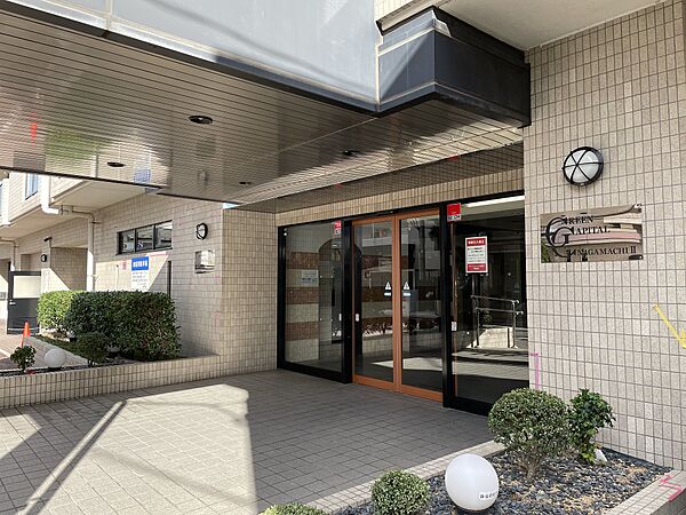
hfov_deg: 67.3
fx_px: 515
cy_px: 258
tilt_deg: +4.0
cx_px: 343
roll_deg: +1.1
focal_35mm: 26
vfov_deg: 53.1
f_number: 1.6
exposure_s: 1/413
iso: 32
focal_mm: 4.2
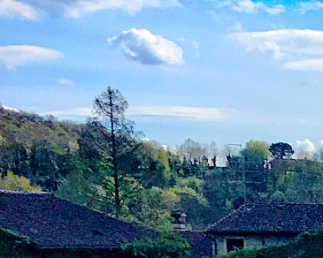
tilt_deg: -6.2
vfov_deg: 11.9
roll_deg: -1.6
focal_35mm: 124
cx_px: 697
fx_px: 1185
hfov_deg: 12.9
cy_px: 384
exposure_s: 1/3077
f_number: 2.2
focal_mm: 4.15
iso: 25
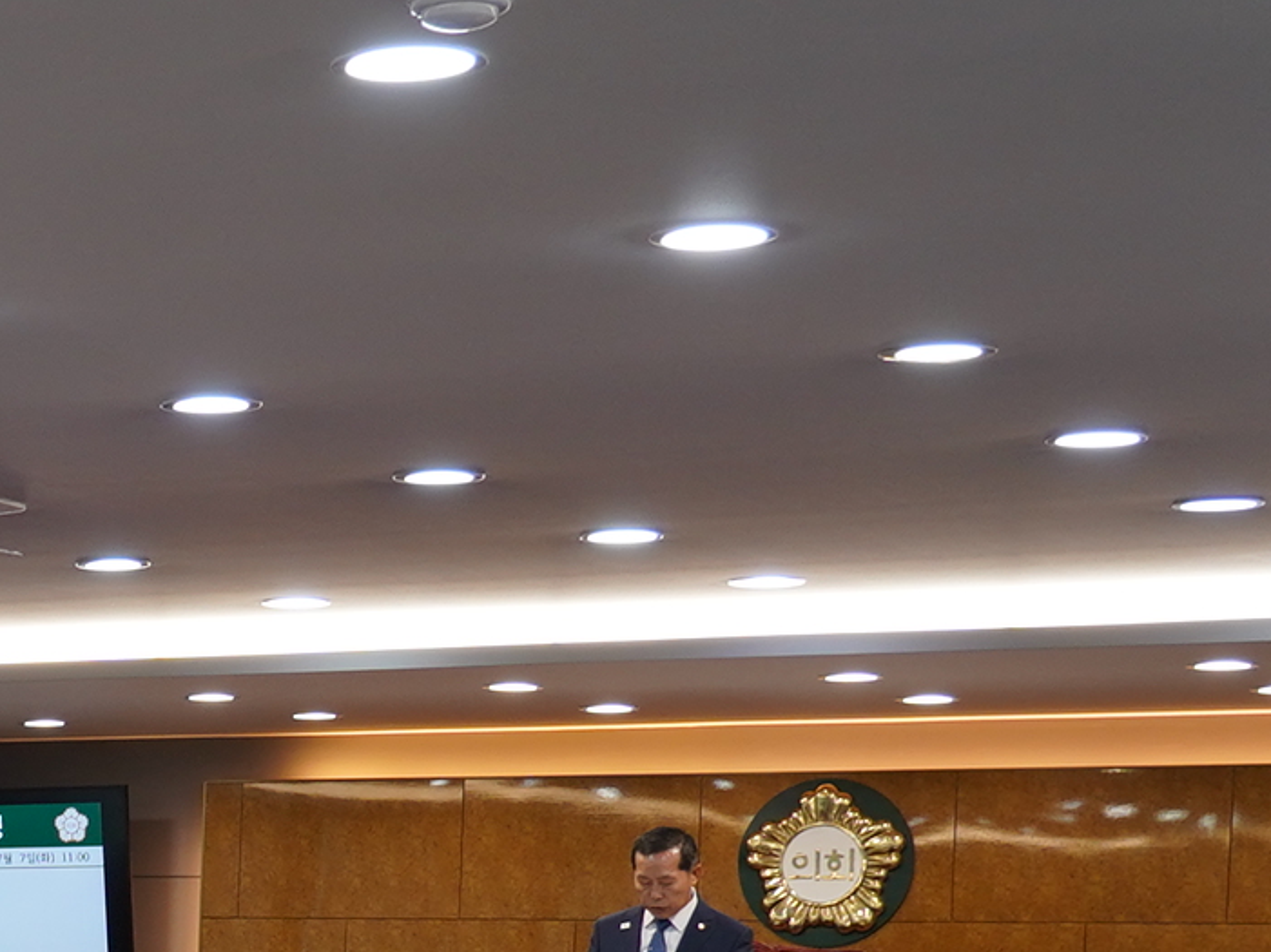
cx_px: -820
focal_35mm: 99
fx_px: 3633
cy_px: 1217
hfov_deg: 17.2
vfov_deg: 14.3
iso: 640
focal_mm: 24
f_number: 4
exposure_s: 1/160
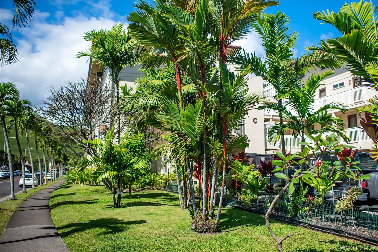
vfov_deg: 37.9
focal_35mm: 35
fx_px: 368
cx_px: 189
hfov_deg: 54.4
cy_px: 126
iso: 50
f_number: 2
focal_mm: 35
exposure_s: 1/2500
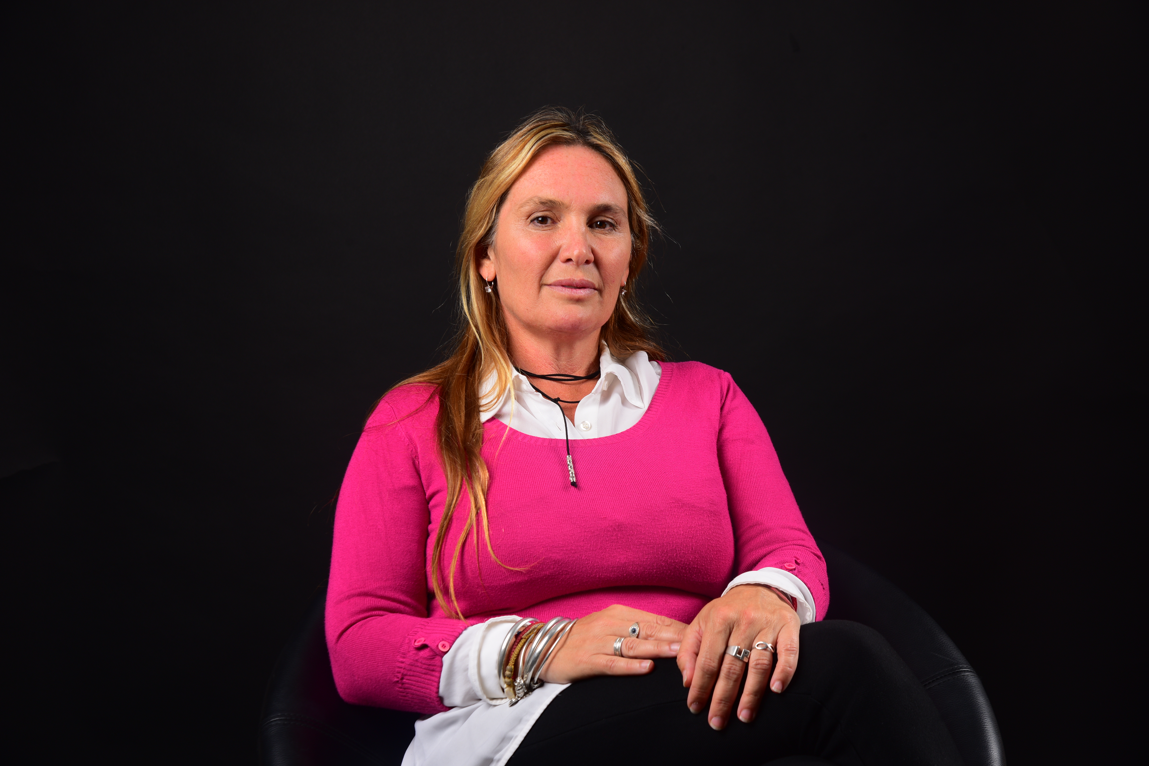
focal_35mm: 65
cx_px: 574
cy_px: 383
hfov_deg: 31.0
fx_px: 2074
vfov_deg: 20.9
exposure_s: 1/200
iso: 100
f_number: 9
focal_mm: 65
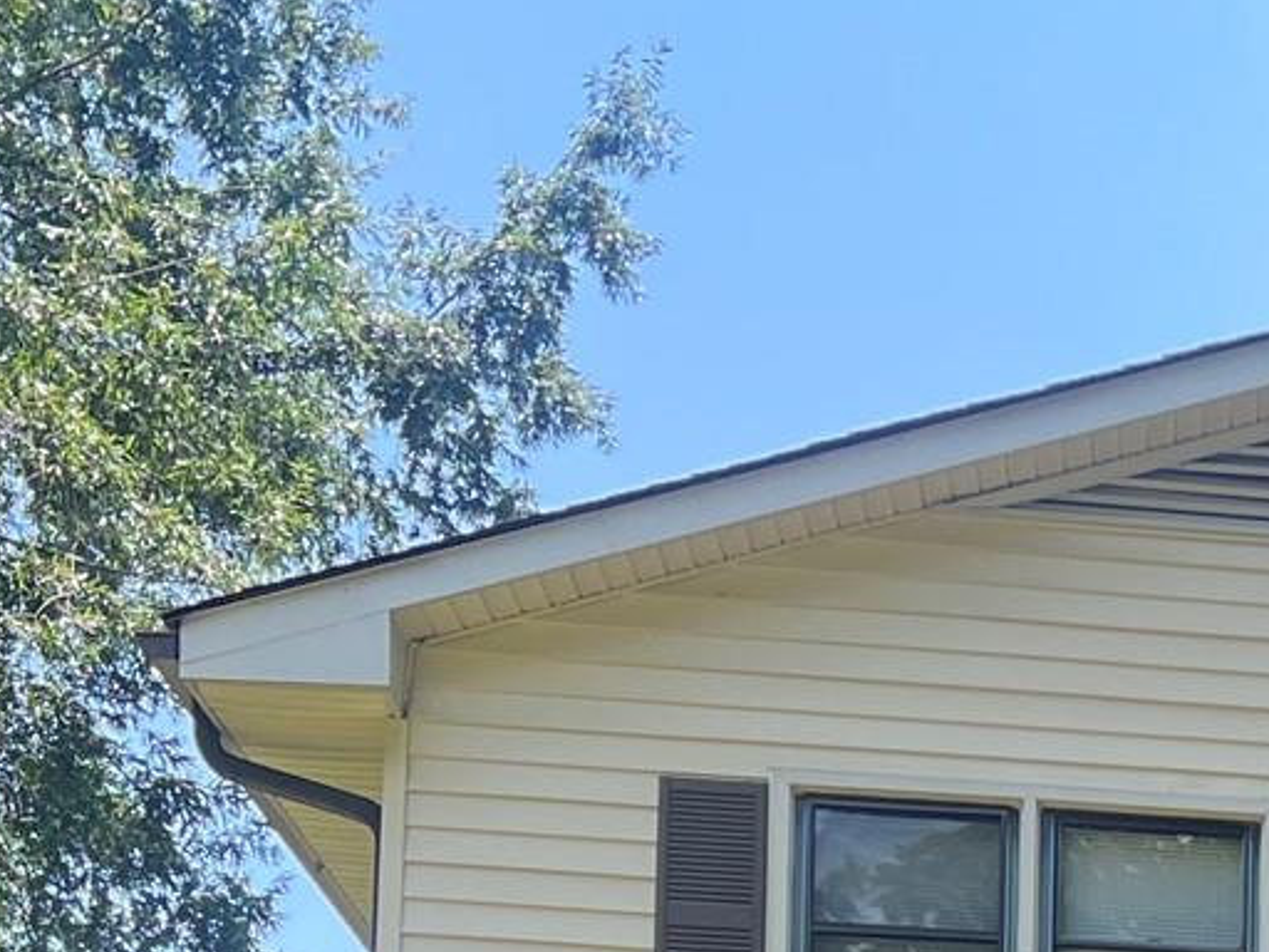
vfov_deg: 12.6
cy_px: 1857
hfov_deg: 17.5
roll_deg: -0.1
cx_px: 1752
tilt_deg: +5.6
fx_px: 3813
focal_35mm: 104
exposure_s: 1/723
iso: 50
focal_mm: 5.7
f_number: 1.5
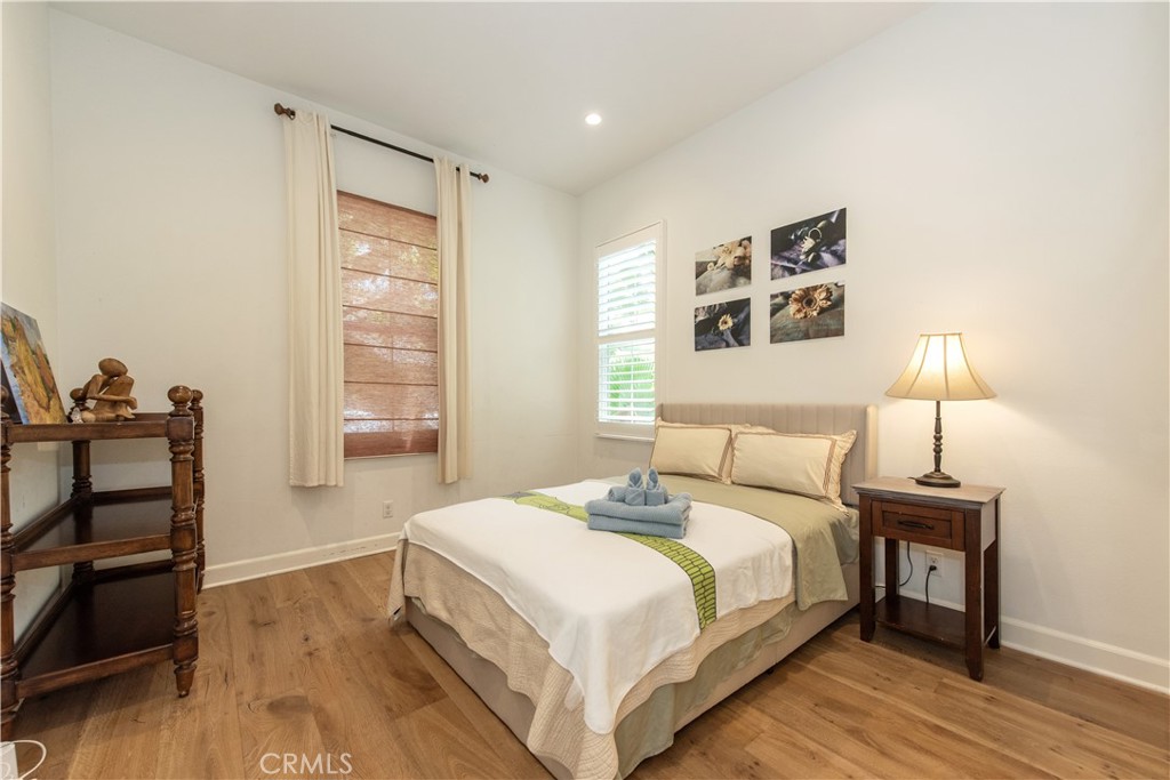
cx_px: 585
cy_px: 390
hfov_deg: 104.2
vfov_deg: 81.2
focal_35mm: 14
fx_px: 455
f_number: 5.6
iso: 800
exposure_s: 1/125
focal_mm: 14
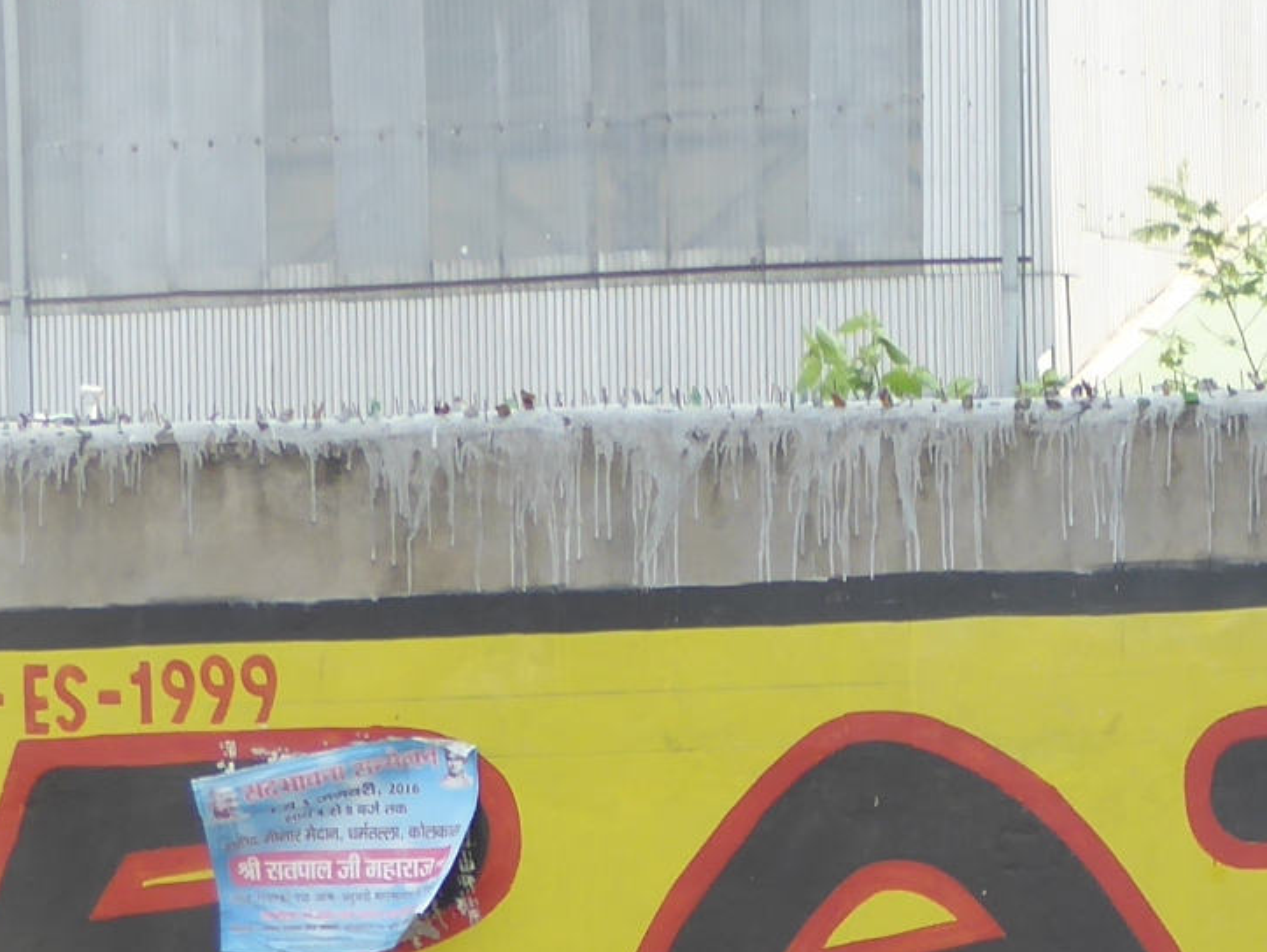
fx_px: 8423
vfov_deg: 6.4
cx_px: 1281
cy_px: 1297
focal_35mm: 230
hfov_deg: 8.6
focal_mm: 10.9
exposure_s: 1/125
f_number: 4.3
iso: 80
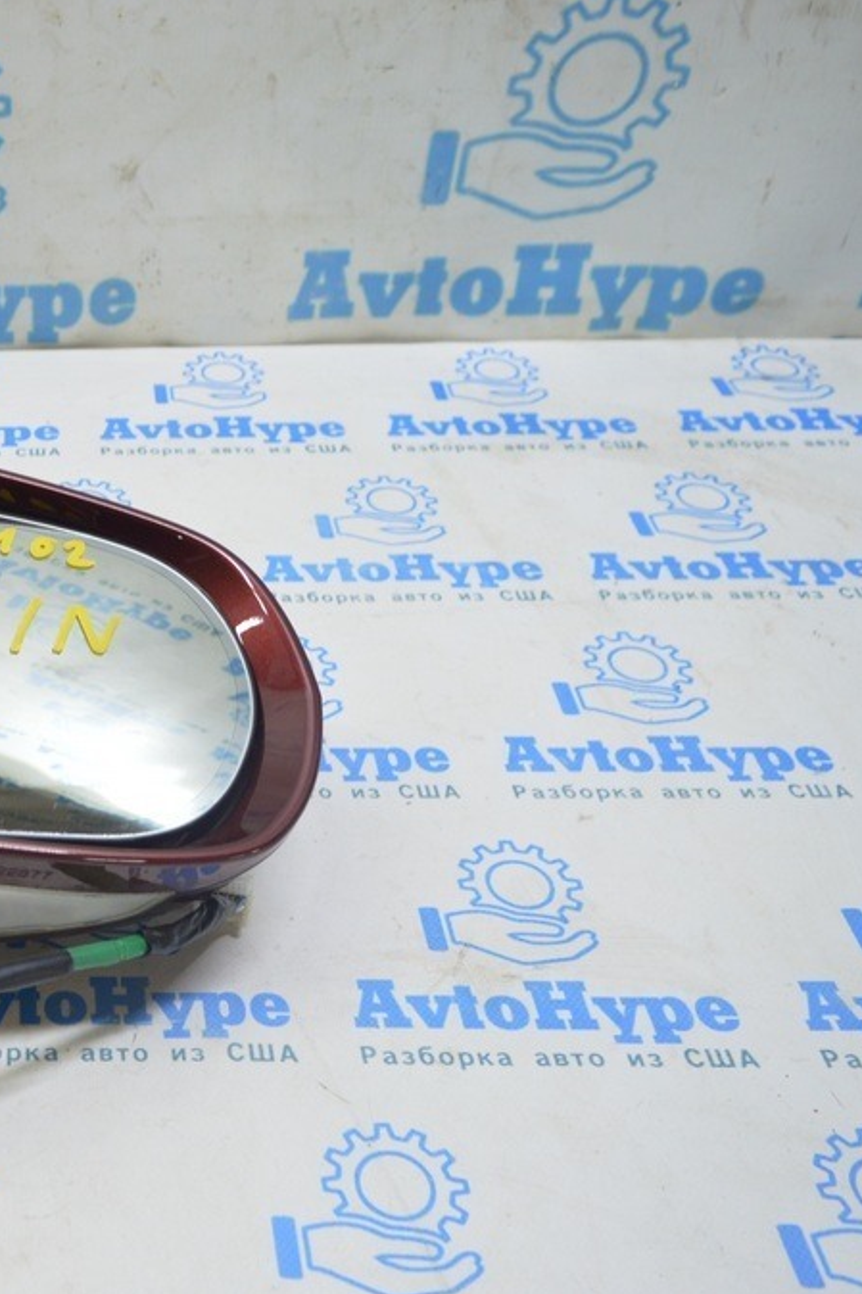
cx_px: -113
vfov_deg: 47.4
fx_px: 1473
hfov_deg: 29.1
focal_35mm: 41
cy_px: 652
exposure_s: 1/40
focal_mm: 18
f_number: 3.5
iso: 400
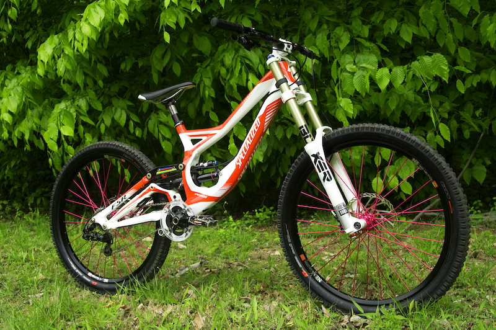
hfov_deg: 46.4
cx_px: 248
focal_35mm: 42
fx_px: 578
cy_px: 165
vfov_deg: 31.8
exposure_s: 1/60
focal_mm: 28
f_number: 8
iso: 200
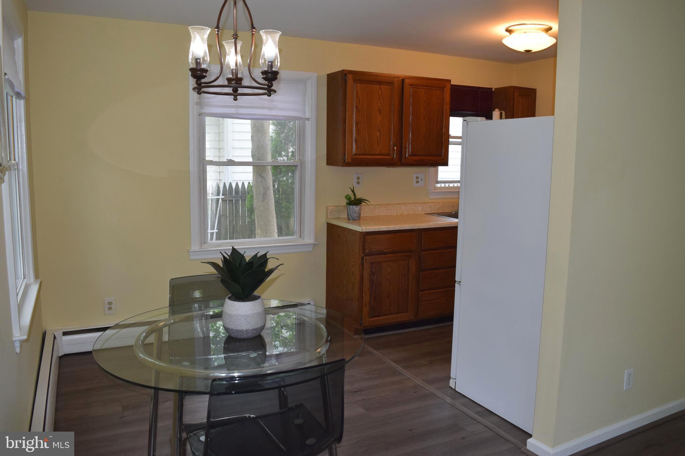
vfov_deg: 47.9
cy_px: 228
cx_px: 342
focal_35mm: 27
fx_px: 514
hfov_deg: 67.4
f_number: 5
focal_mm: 18
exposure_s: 1/100
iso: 800
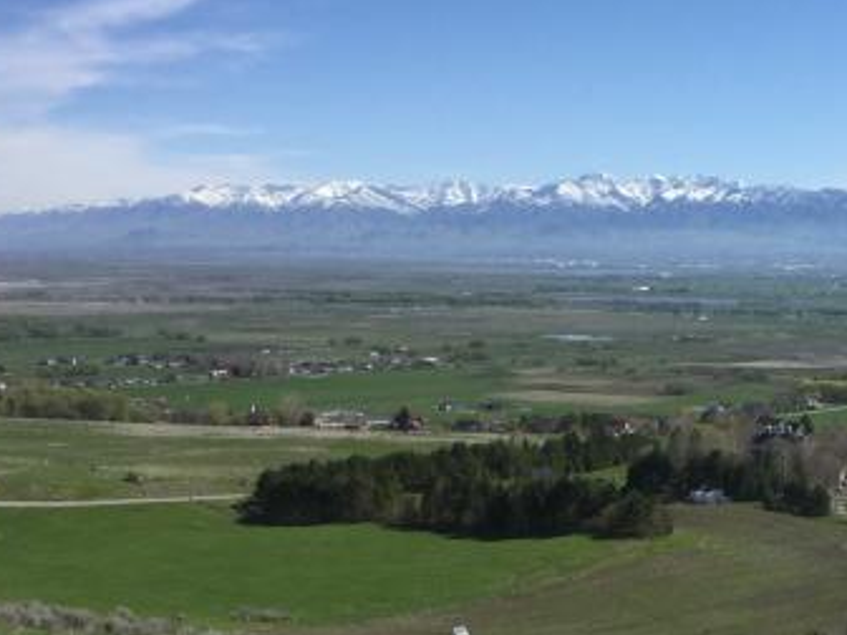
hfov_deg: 31.4
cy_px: 517
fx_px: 1444
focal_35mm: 59
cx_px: 734
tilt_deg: -12.4
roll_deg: -0.3
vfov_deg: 24.4
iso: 25
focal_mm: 3.3
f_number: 2.4
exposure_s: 1/1664
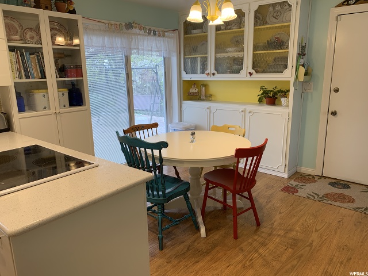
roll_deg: +0.8
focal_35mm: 26
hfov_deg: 67.3
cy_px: 138
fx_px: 276
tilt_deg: -13.8
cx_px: 184
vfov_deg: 53.1
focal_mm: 4.25
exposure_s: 1/60
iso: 50
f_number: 1.8
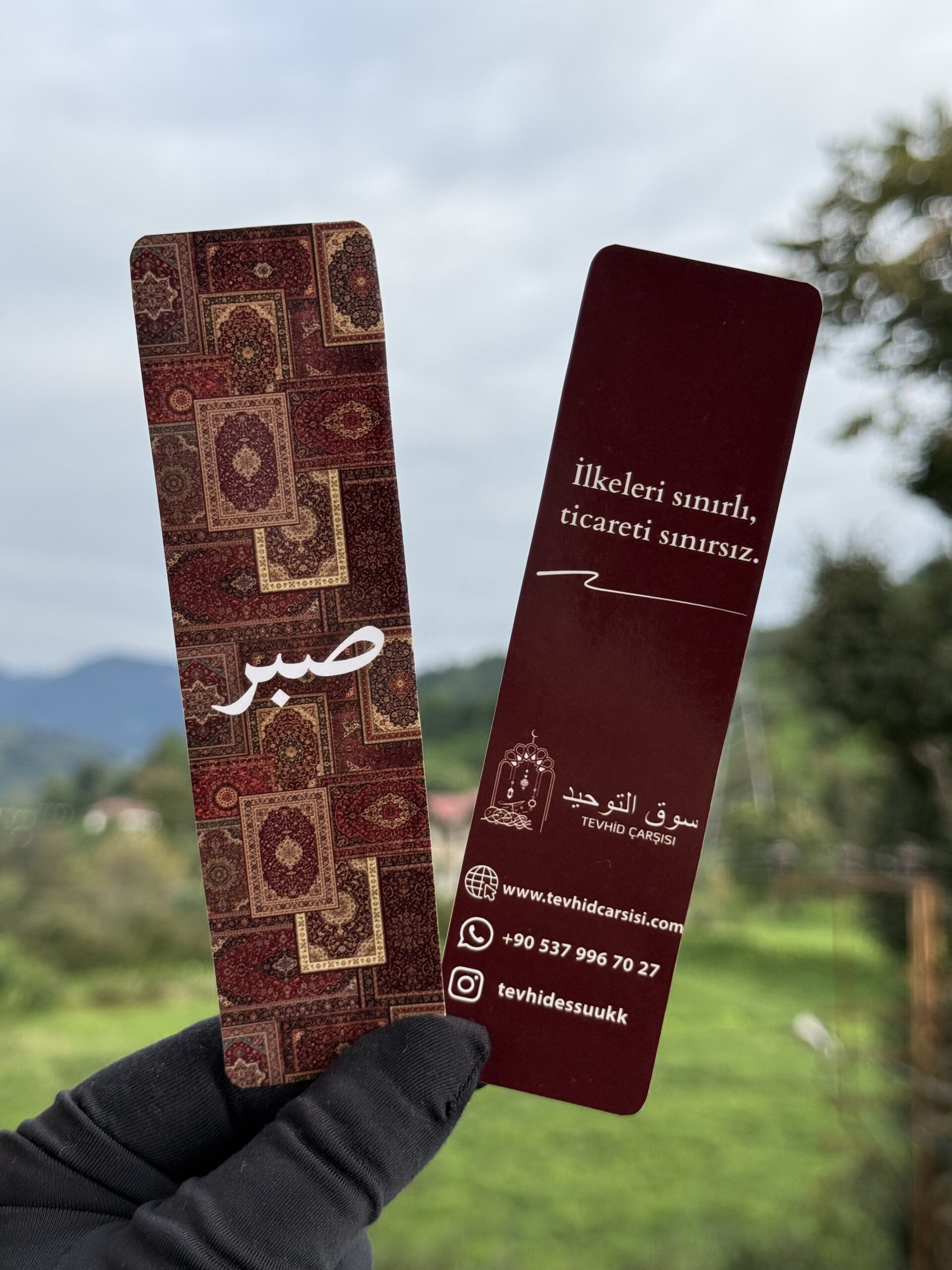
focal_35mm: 48
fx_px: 1760
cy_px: 635
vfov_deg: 39.7
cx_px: 476
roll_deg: -0.7
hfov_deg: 30.3
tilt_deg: +6.1
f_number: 1.78
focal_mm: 6.76
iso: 64
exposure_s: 1/917
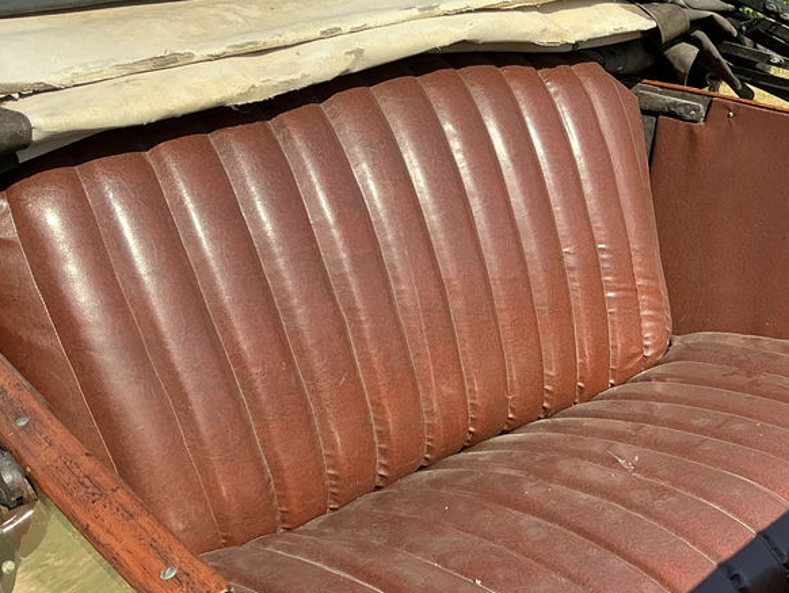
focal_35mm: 51
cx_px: 668
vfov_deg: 28.4
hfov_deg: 35.8
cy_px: 380
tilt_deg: -22.3
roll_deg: -2.0
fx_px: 1163
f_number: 1.8
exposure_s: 1/855
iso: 25
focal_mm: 3
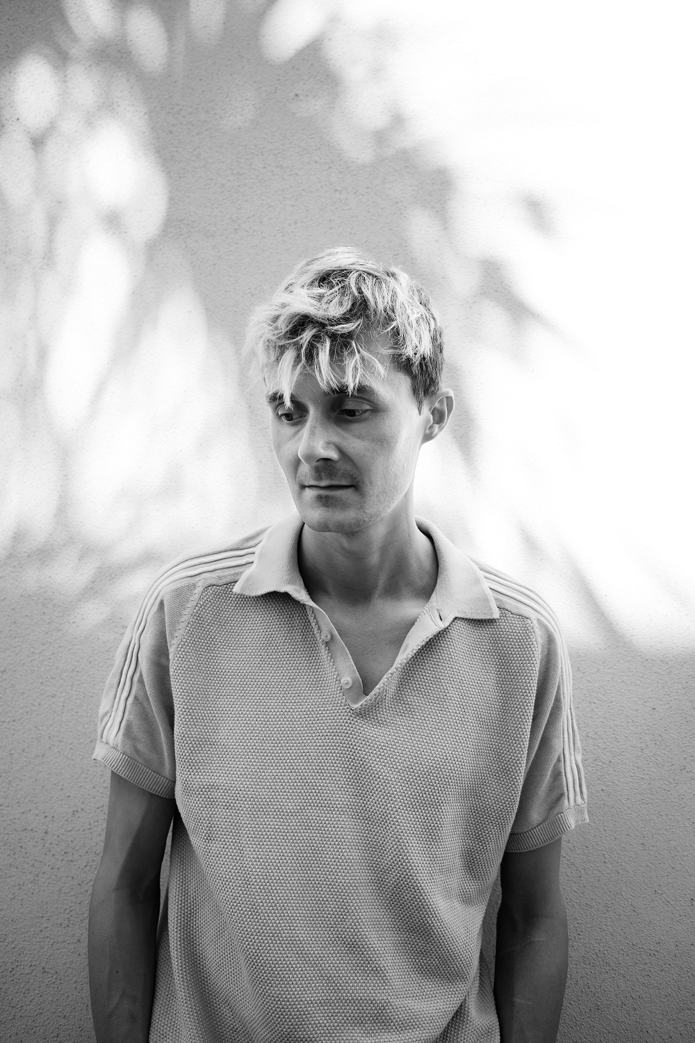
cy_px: 522
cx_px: 348
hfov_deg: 37.9
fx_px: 1013
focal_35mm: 35
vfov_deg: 54.4
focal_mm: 23
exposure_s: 1/250
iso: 80
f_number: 2.8
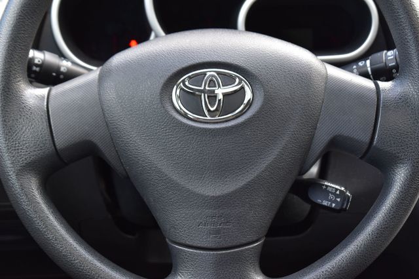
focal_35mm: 82
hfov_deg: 24.6
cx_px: 210
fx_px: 960
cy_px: 140
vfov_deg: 16.5
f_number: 7.1
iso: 400
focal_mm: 55
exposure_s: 1/30
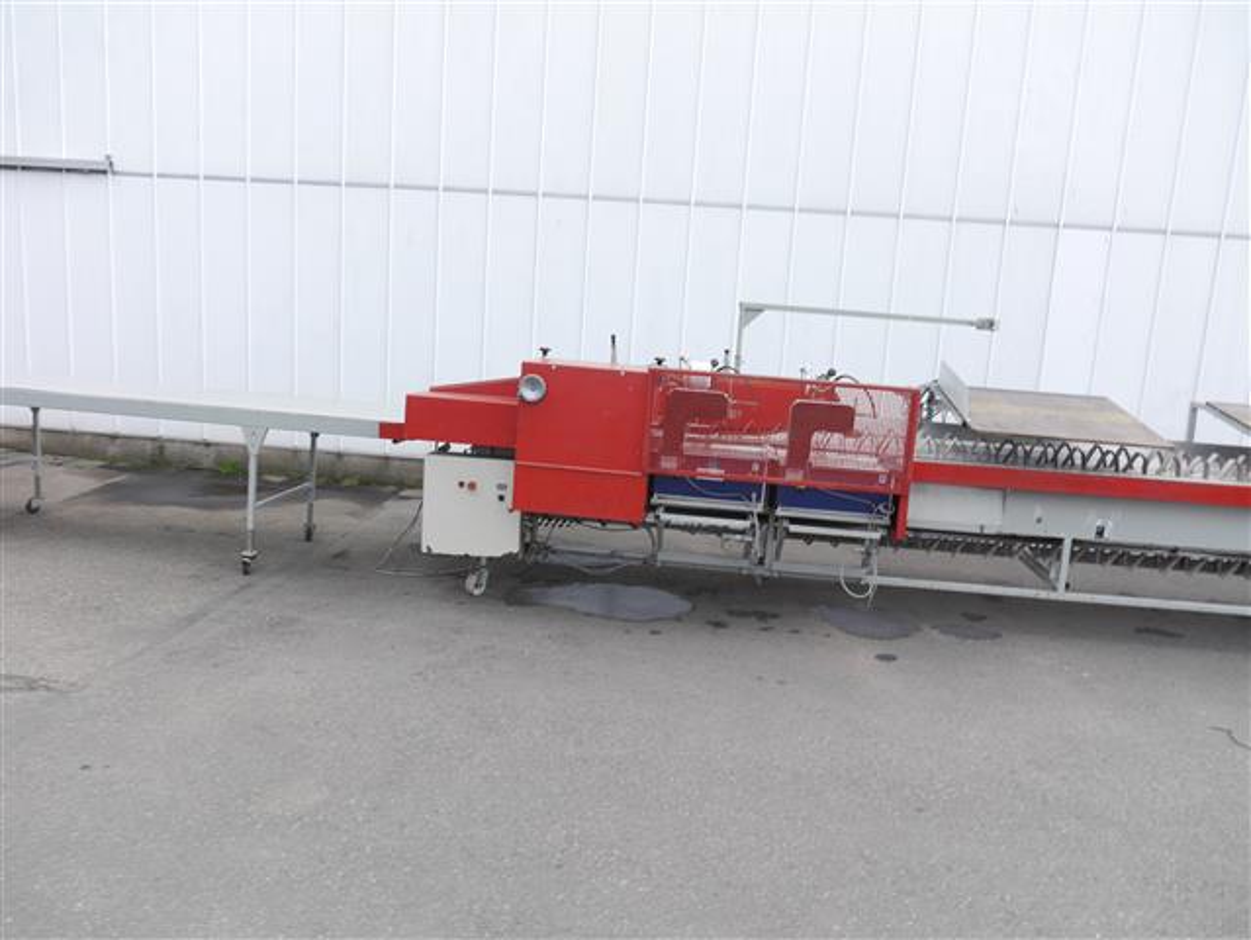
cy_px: 470
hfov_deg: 63.4
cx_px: 626
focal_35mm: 28
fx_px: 1012
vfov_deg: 49.8
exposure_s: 1/200
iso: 160
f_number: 5
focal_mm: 14
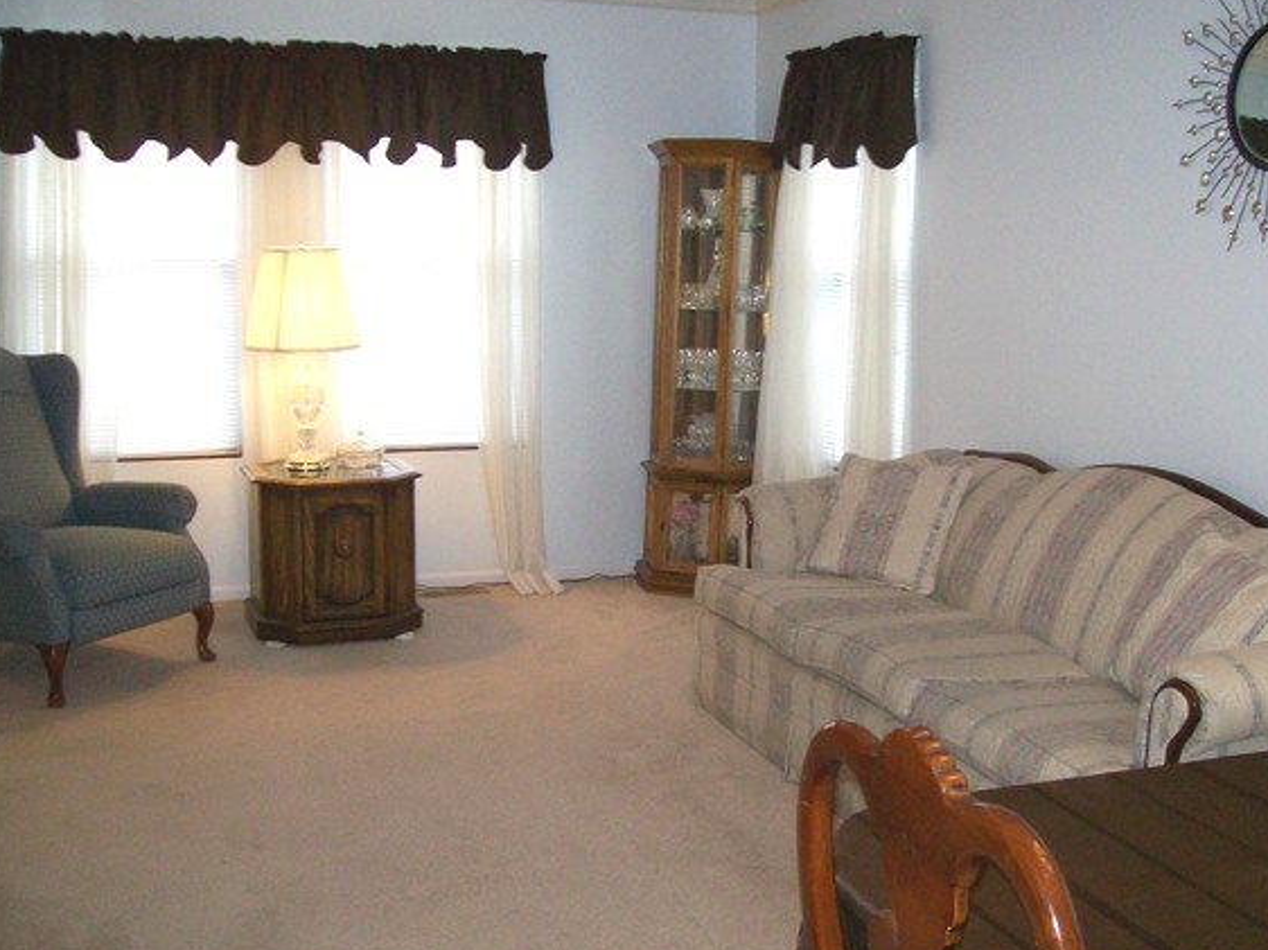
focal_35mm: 41
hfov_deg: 45.8
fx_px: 1501
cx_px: 675
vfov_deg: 35.1
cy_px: 438
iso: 200
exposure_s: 1/64
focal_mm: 6
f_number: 2.7
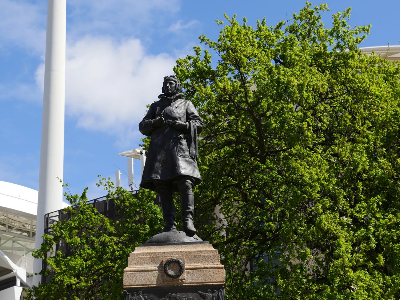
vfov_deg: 21.0
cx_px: 200
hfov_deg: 27.8
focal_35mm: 70
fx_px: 809
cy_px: 150
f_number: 6.3
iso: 200
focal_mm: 35
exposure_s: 1/640
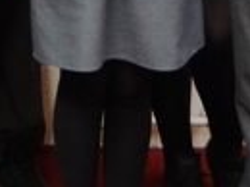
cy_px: -274
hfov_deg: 11.4
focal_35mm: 163
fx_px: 1175
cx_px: -171
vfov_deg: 8.3
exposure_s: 1/30
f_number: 2.8
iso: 100
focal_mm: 5.5
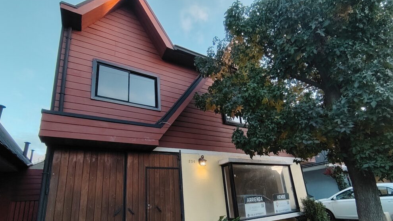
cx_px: 197
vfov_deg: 59.6
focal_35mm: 18
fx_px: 188
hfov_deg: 92.7
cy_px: 147
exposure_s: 1/50
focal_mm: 1.42
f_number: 2.2
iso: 164
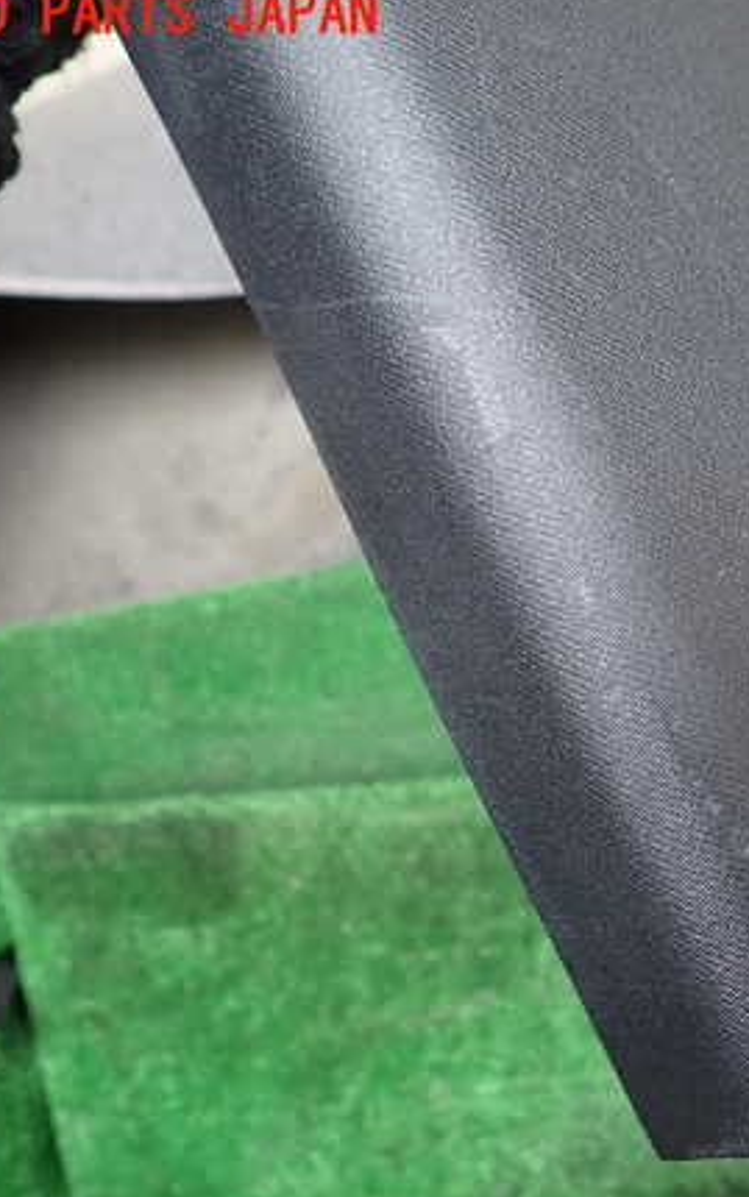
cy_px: 607
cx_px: 707
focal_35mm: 37
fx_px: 1208
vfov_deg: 52.7
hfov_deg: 32.3
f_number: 2
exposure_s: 1/50
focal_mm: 4.5
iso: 200
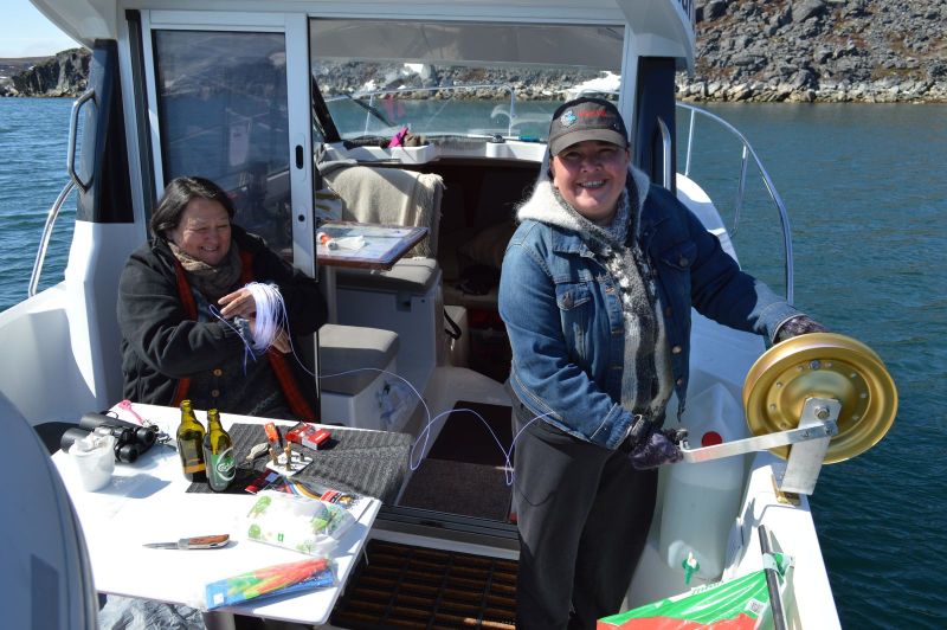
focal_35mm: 27
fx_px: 710
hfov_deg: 67.4
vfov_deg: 47.9
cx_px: 474
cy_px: 315
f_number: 8
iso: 100
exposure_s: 1/250
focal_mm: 18
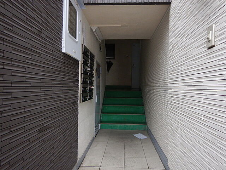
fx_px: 157
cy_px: 85
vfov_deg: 56.8
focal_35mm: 24
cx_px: 113
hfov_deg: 71.6
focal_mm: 4.3
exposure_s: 1/30
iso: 360
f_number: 2.8
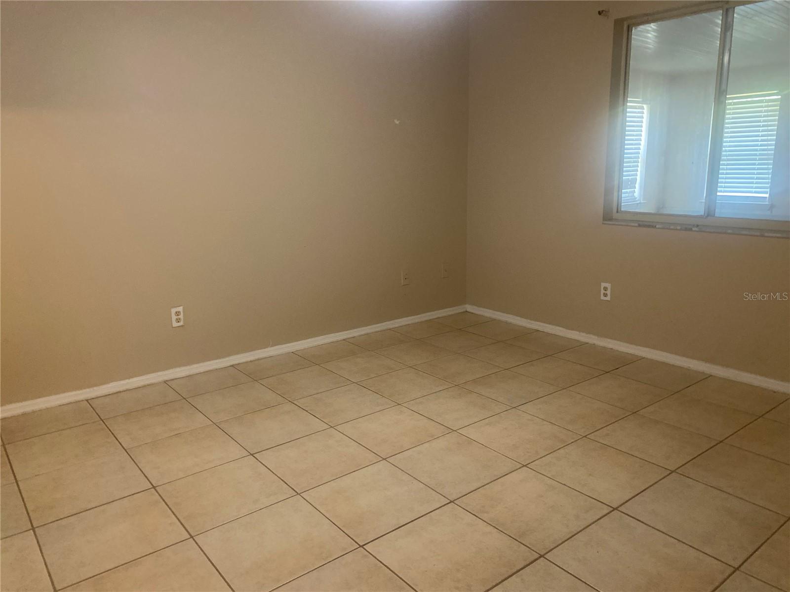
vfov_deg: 53.1
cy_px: 296
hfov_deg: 67.3
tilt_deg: -10.1
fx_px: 593
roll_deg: +0.9
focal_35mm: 26
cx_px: 395
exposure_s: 1/40
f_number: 1.8
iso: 400
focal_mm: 4.25
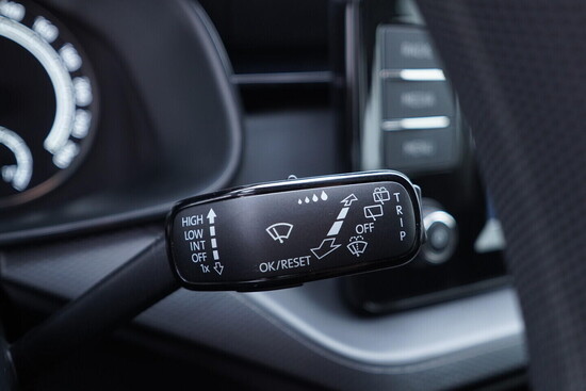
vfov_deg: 36.9
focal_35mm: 36
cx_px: 293
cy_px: 196
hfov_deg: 53.1
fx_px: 586
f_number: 2.8
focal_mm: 24
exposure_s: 1/40
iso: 400
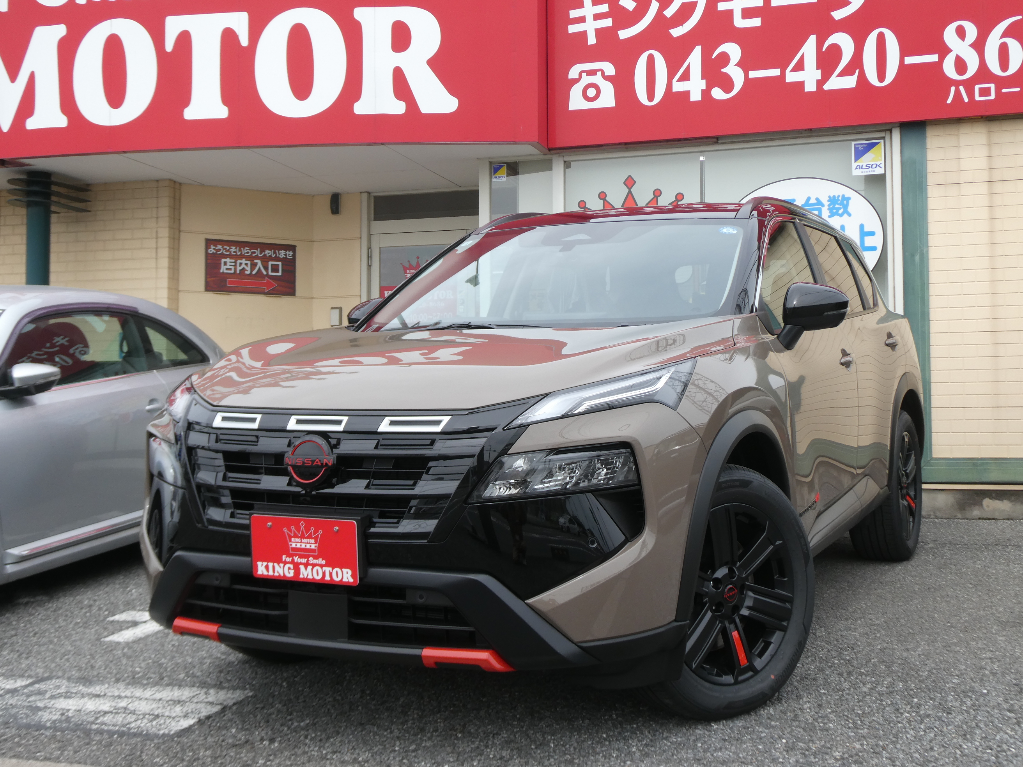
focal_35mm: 40
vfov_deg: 36.0
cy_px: 384
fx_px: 1182
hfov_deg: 46.8
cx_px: 512
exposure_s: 1/320
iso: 80
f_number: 4
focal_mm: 7.2
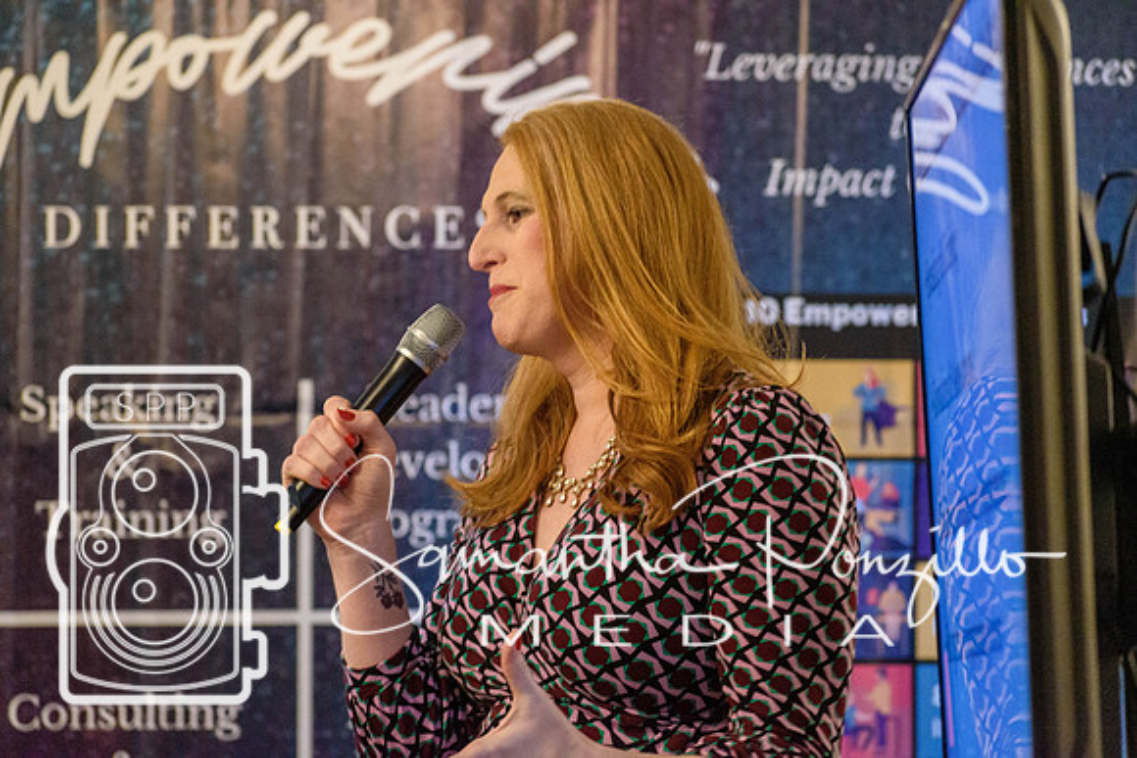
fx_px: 5923
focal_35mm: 188
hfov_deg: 11.0
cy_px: 379
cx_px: 568
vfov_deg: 7.3
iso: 5000
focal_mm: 125
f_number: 4.8
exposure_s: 1/125
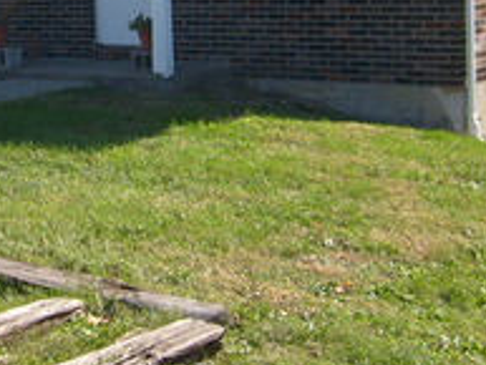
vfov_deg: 15.8
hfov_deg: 20.6
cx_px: 48
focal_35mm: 93
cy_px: 60
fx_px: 1307
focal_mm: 5.8
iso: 80
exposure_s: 1/180
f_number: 7.1
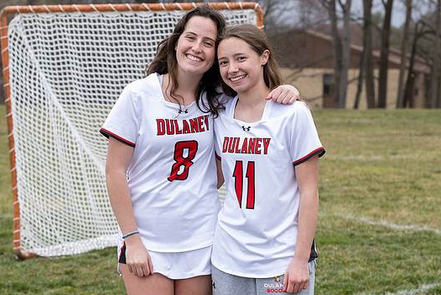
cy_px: 186
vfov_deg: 11.6
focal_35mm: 118
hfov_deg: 17.3
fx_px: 1446
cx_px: 273
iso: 200
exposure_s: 1/250
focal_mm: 79
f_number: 5.6
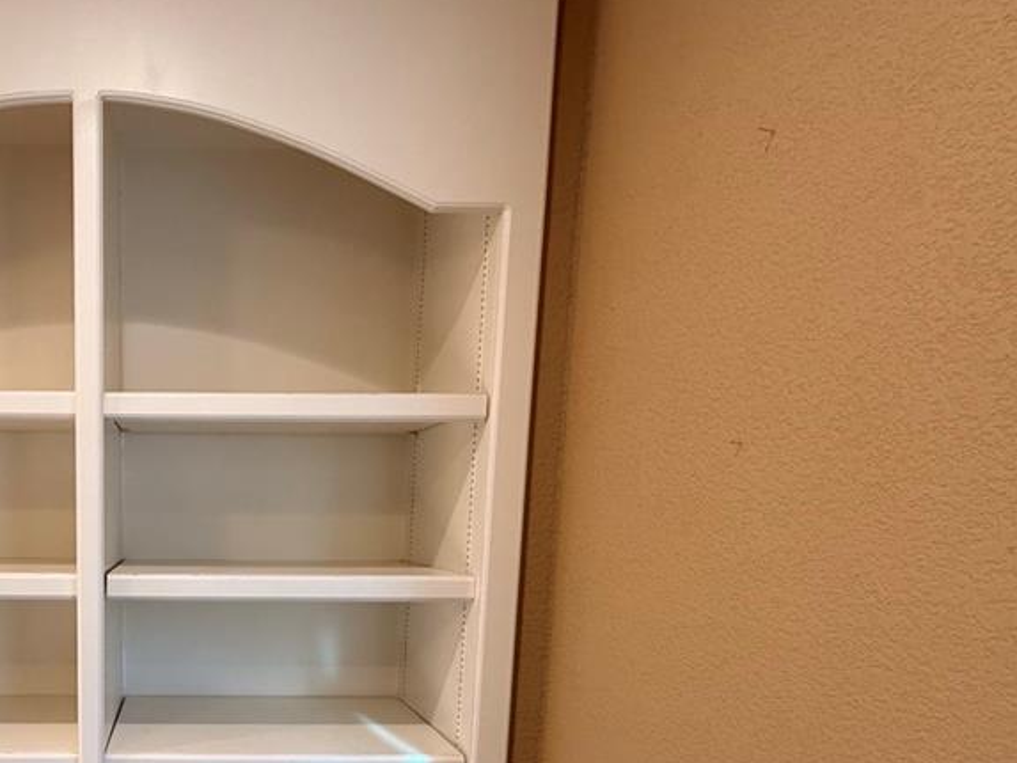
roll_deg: -0.5
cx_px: 197
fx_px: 735
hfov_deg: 63.2
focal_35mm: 25
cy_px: 612
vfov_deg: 51.4
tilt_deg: -7.2
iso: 160
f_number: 2.2
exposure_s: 1/100
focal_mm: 2.22
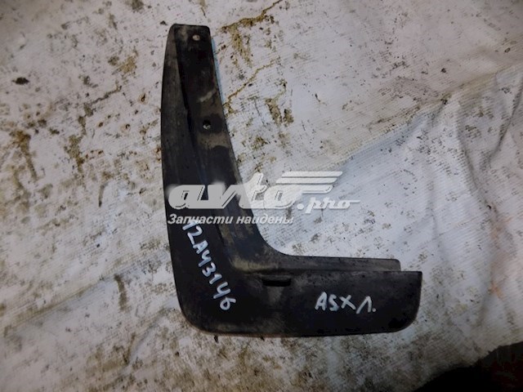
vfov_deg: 58.9
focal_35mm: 23
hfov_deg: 73.9
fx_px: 347
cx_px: 262
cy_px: 196
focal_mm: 4
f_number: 3.1
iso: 200
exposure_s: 1/30
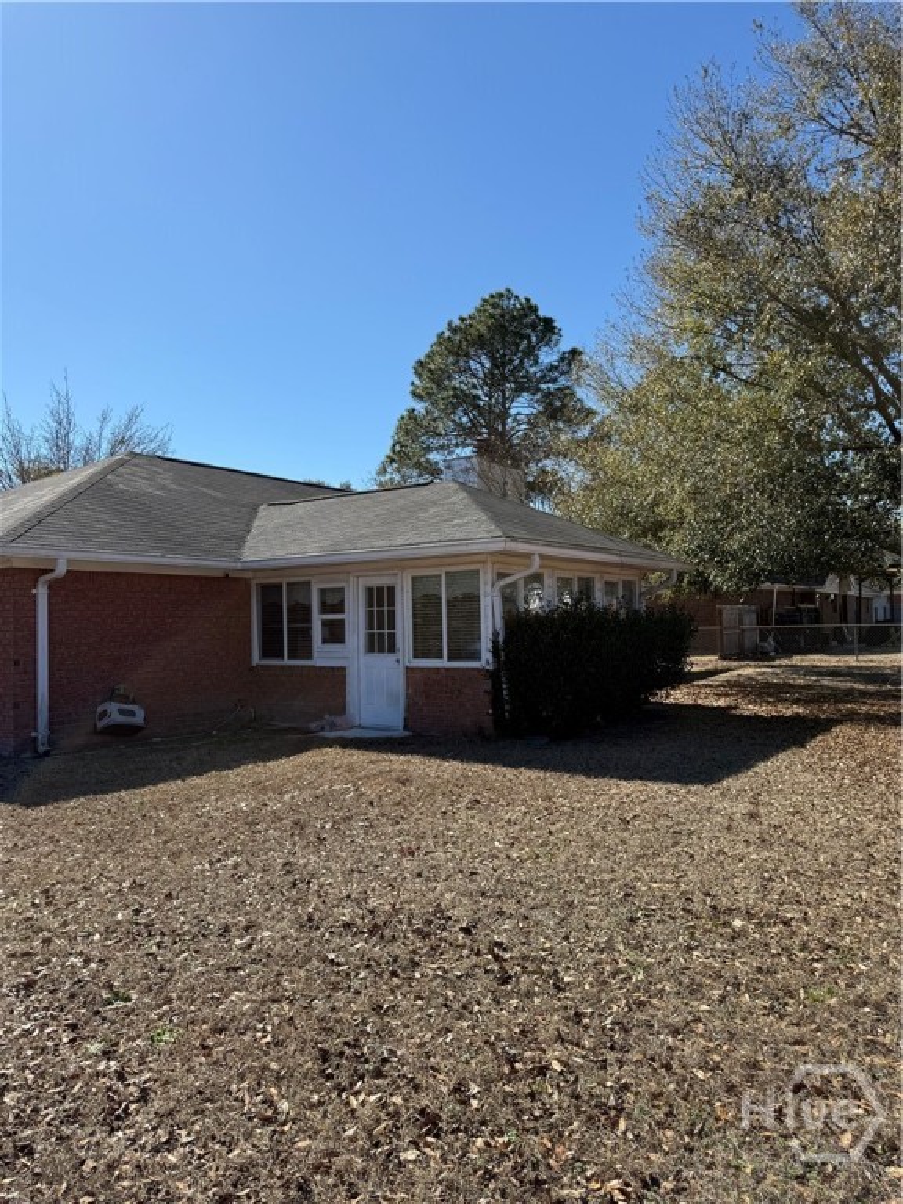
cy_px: 602
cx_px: 452
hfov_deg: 56.8
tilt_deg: +1.7
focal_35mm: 24
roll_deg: +1.0
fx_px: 835
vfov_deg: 71.6
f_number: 1.78
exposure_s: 1/2907
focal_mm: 6.76
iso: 80
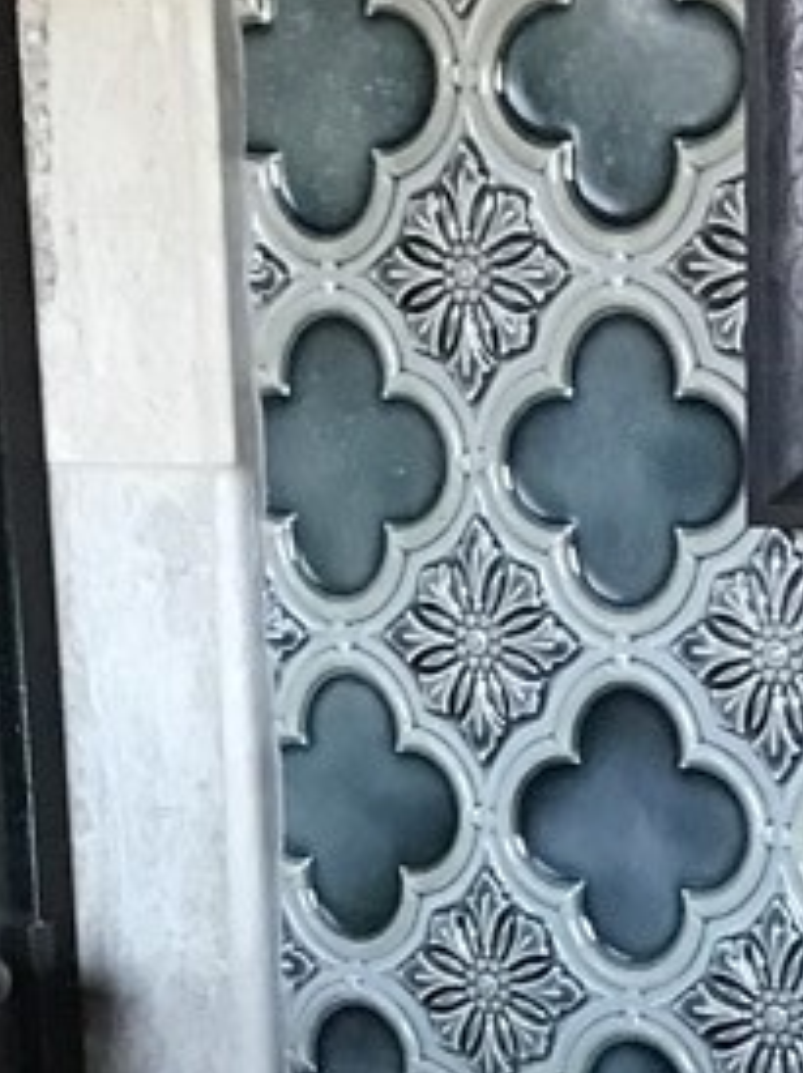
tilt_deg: -15.5
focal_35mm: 116
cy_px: 1300
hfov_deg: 12.7
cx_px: 619
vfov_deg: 16.3
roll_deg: +2.0
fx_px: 3593
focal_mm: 3.3
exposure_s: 1/20
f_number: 2.4
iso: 200
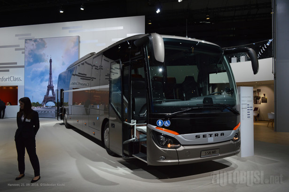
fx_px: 217
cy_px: 96
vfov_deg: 47.9
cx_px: 144
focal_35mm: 27
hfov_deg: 67.4
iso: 400
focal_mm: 18
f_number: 5
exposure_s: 1/100
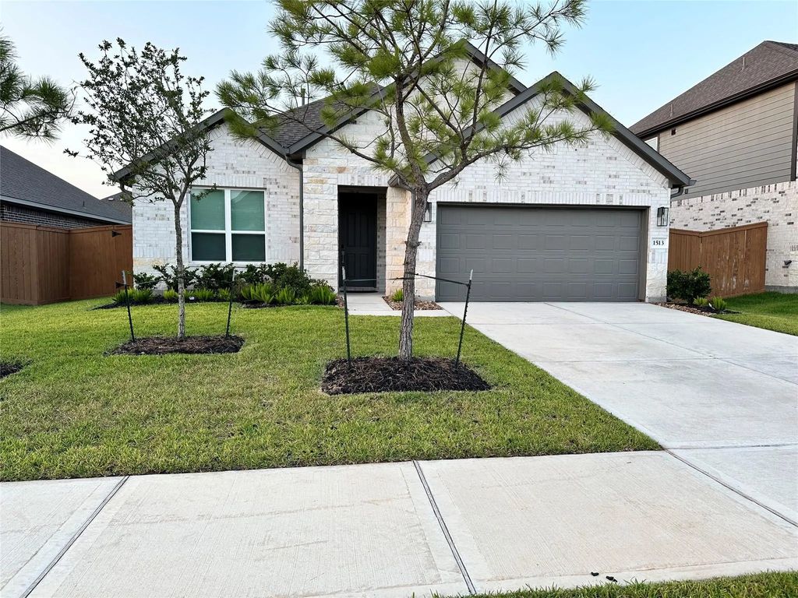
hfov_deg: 71.6
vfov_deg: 56.8
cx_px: 399
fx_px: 553
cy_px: 299
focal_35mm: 24
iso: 64
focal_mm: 6.86
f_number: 1.78
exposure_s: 1/121
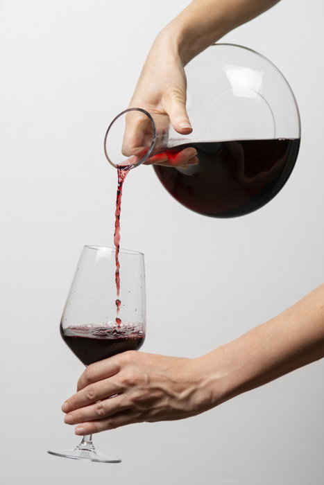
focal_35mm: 105
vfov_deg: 19.5
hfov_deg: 13.0
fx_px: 1417
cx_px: 162
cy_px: 242
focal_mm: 105
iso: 100
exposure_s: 1/125
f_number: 5.6
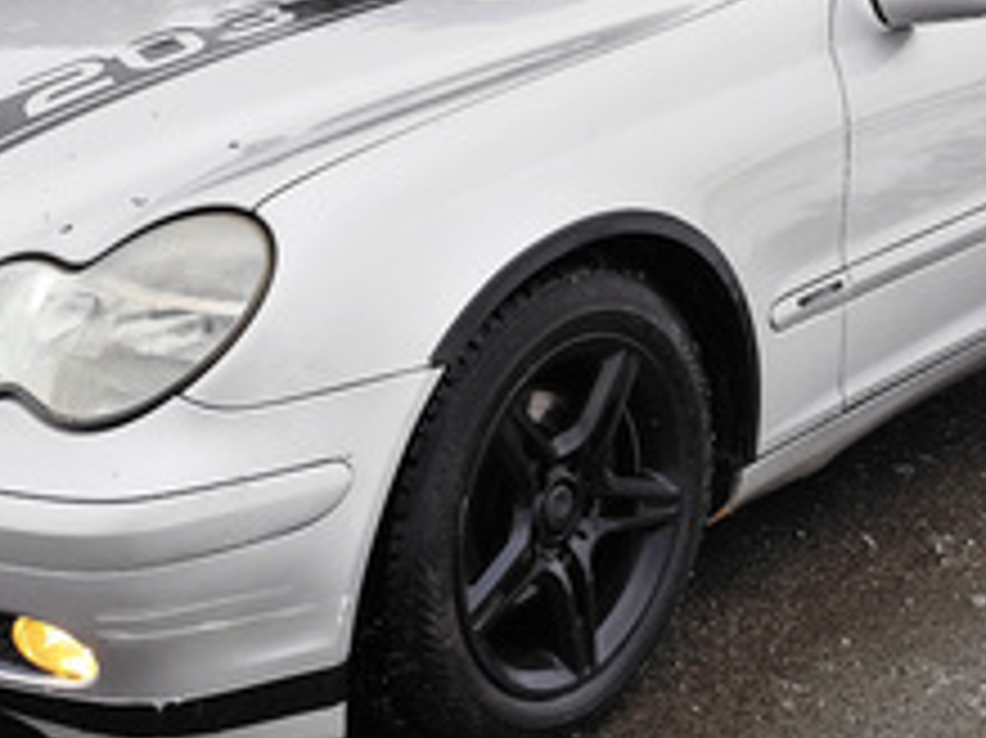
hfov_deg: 30.6
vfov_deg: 23.0
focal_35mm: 63
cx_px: 599
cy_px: 153
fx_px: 1794
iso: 50
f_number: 1.65
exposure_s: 1/100
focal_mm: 6.14
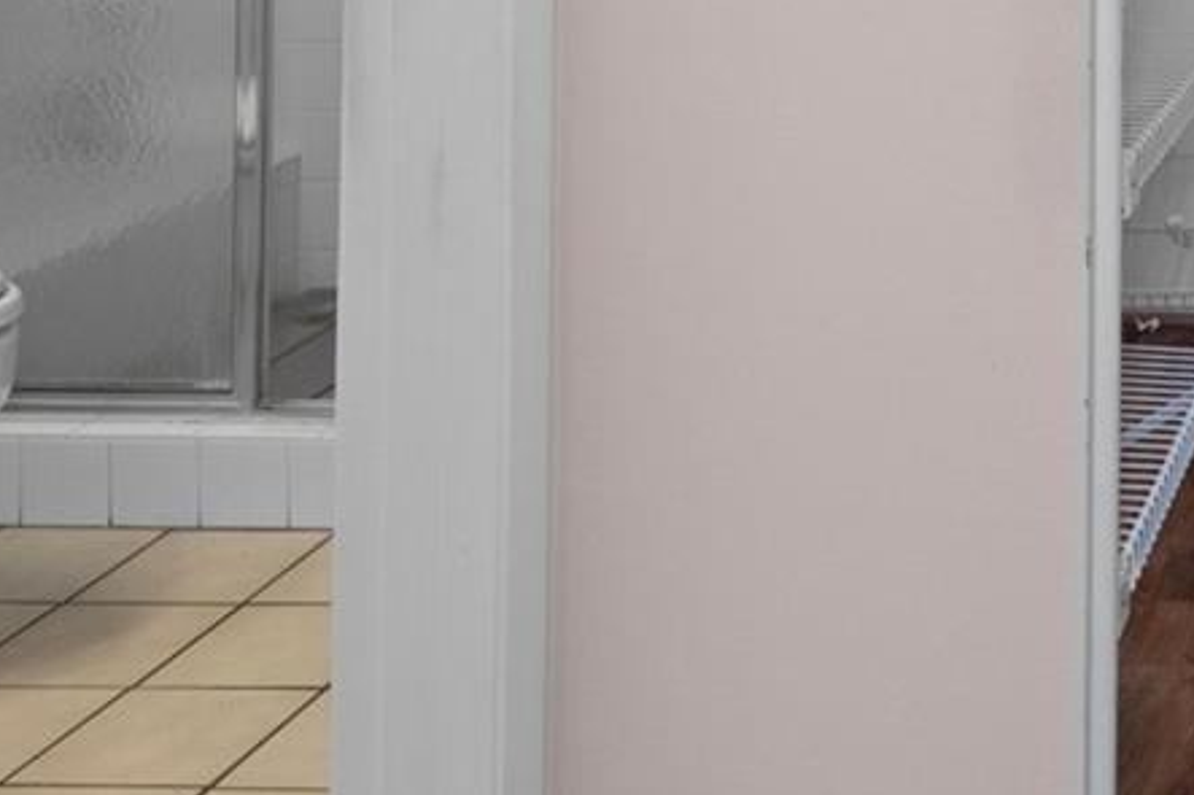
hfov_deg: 26.7
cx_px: 1509
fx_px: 2155
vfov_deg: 19.3
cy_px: -234
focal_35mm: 65
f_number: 8
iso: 640
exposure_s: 1/2
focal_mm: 12
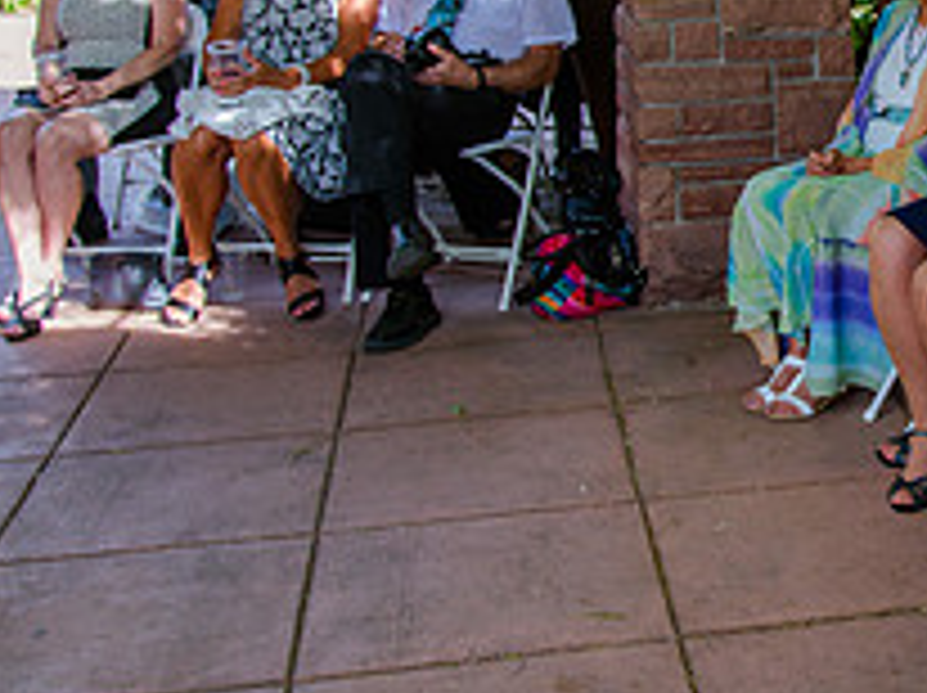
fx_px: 1739
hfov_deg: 27.7
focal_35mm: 65
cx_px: 972
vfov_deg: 22.3
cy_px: 173
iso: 200
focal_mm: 24
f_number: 5
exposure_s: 1/80
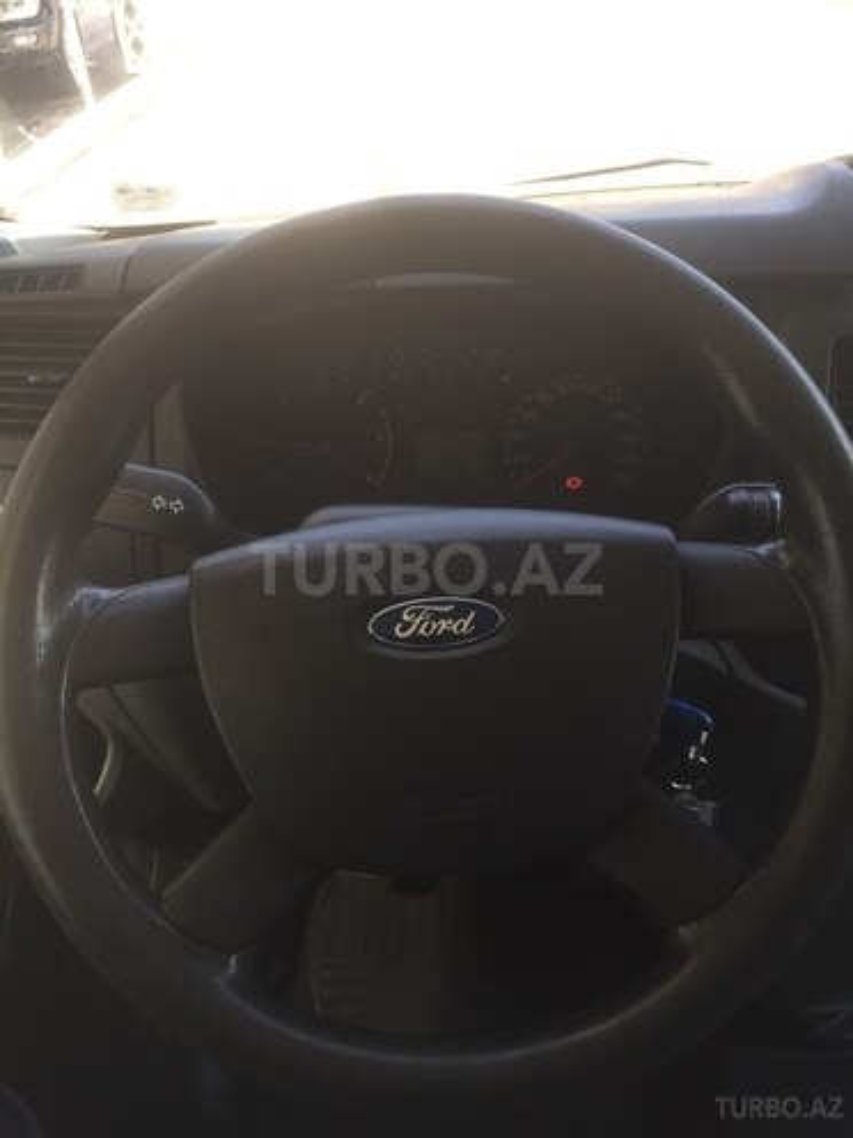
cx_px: 426
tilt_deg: -33.2
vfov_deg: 61.7
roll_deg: +3.3
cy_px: 569
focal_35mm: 29
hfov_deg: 48.2
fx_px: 953
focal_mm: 4.15
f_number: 2.2
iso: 32
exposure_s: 1/123
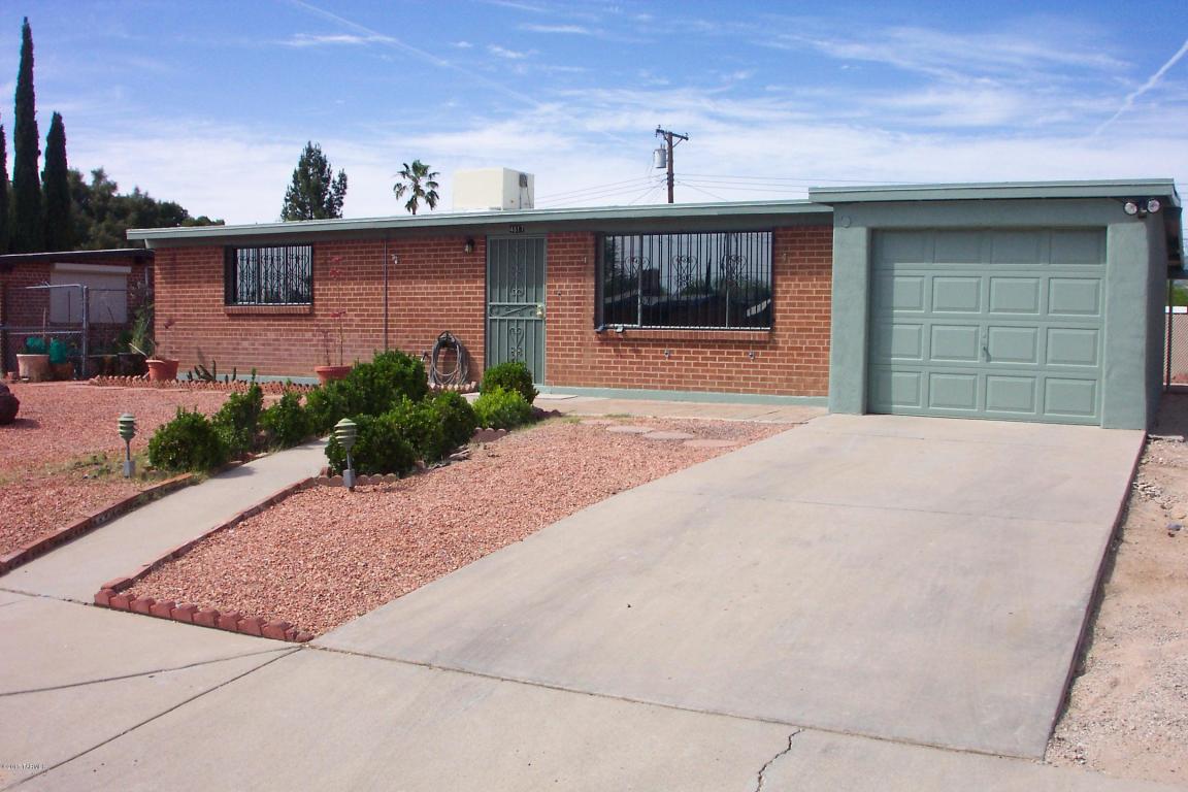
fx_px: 1155
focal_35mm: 35
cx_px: 594
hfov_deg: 54.4
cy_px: 396
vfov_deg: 37.9
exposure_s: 1/250
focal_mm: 7.5
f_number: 9.5
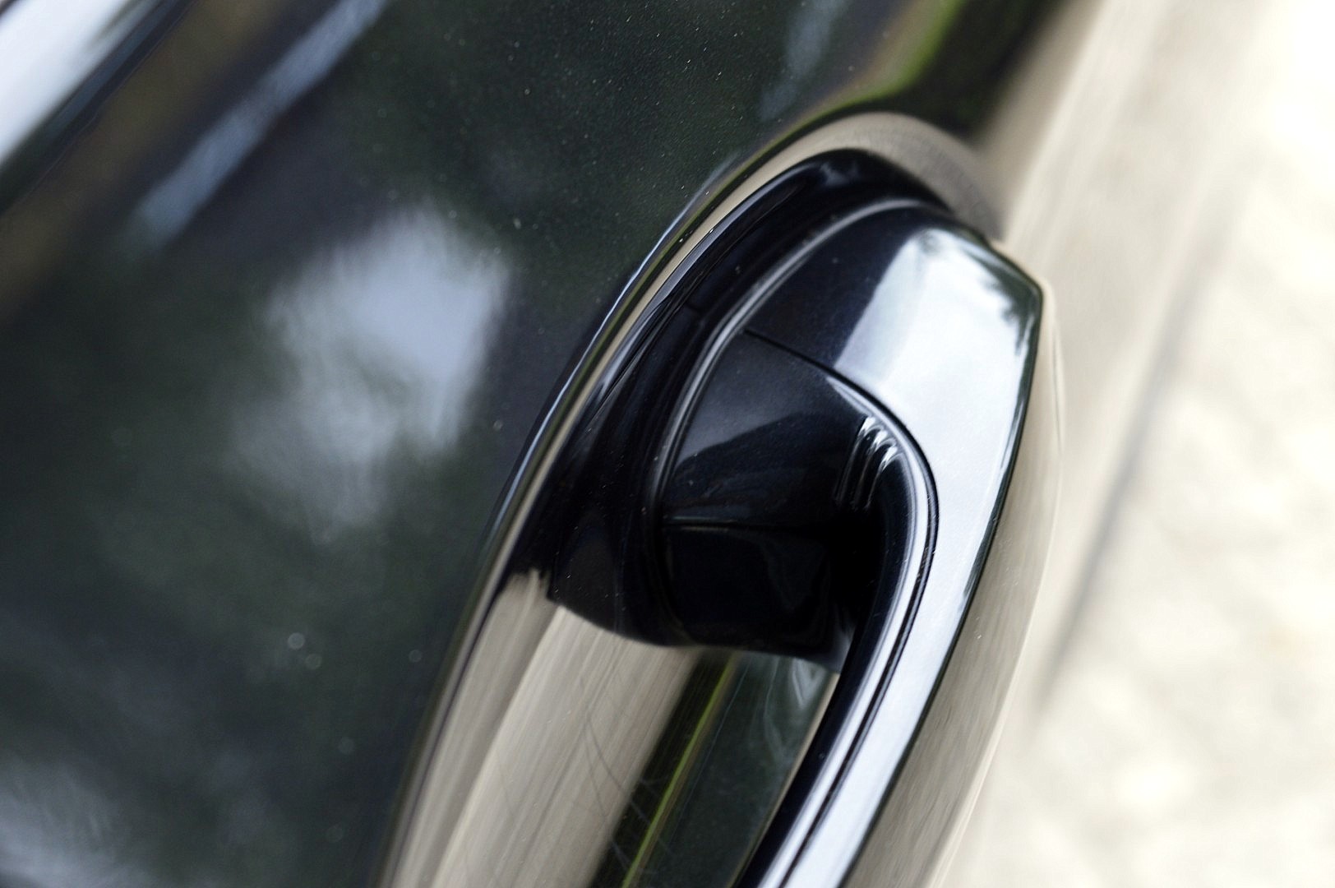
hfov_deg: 24.6
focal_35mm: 82
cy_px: 444
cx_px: 668
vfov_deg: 16.5
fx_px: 3057
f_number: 8
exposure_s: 1/60
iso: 400
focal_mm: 55
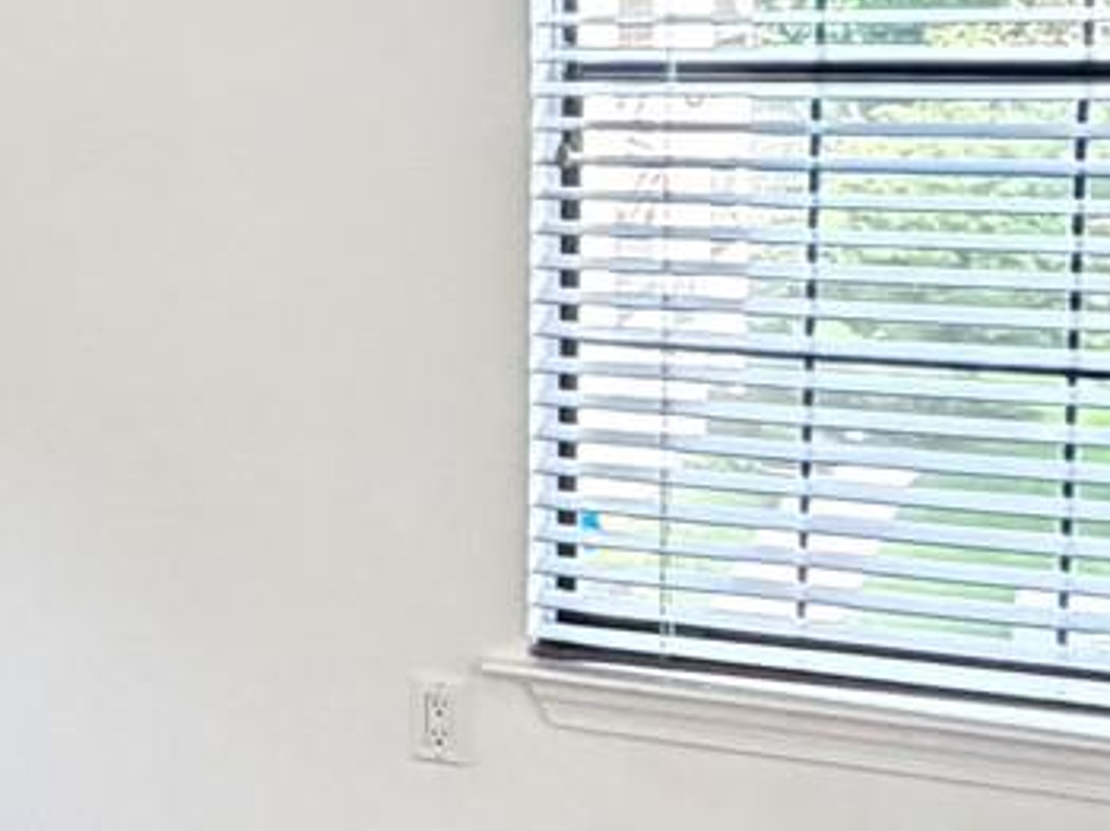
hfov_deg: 20.9
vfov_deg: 17.9
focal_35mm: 82
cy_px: 200
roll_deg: +2.2
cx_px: -457
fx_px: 2628
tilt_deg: -4.8
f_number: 2.2
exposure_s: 1/60
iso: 400
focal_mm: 2.22
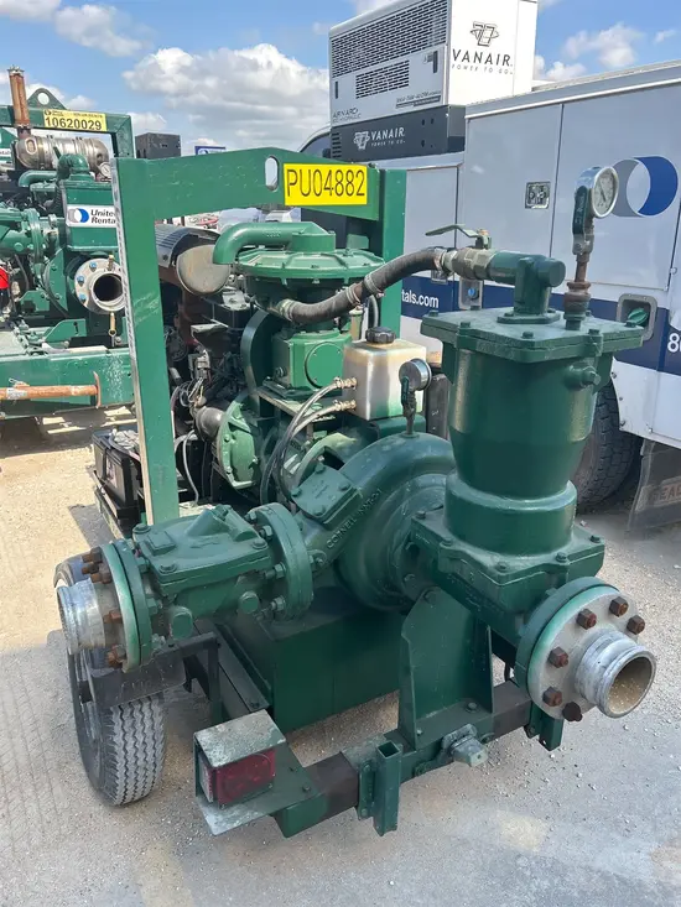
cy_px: 454
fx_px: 682
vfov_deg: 67.3
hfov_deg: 53.1
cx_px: 340
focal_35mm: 26
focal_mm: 5.7
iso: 50
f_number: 1.5
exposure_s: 1/1147
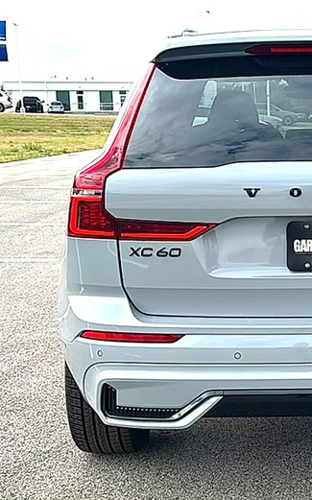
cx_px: 329
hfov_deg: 21.7
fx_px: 777
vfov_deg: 35.7
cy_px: 250
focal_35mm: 57
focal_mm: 6.86
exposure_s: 1/2899
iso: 80
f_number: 1.78
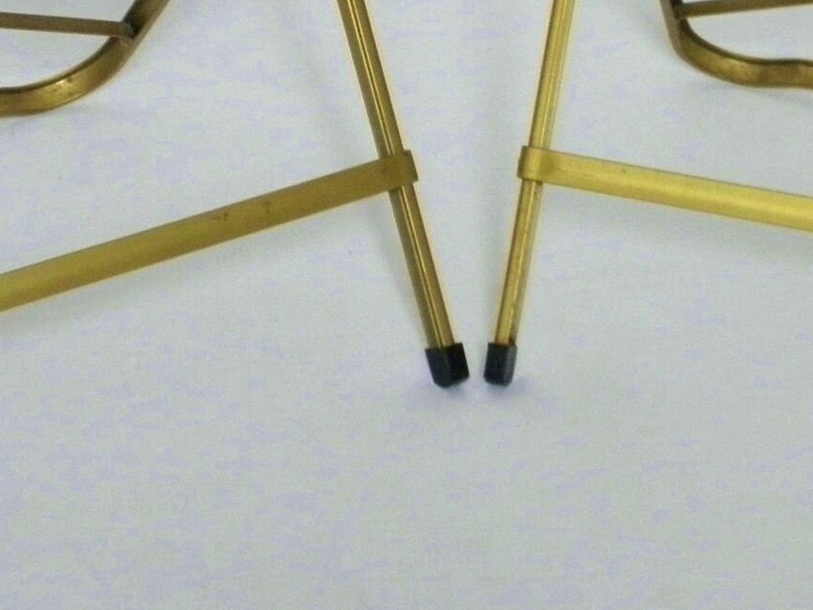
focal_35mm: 122
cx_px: 428
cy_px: -269
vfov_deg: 11.7
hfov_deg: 16.1
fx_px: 2865
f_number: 3.8
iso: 200
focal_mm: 7.5
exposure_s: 1/10
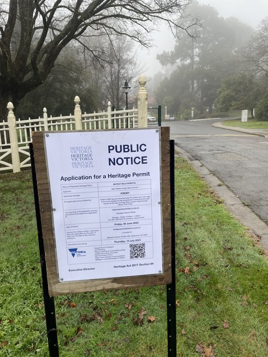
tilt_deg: -10.9
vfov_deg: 67.3
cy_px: 178
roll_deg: +2.0
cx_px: 134
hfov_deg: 53.1
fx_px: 268
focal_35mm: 26
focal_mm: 4.2
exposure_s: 1/619
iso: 32
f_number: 1.6
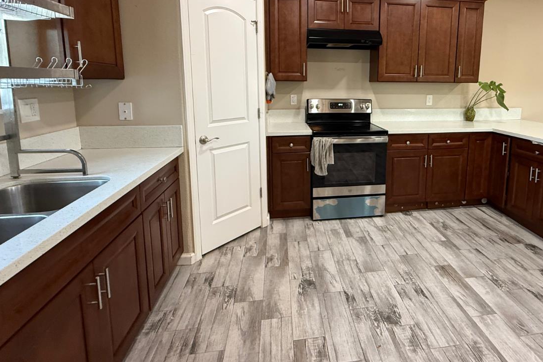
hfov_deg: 82.7
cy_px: 125
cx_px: 332
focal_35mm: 20
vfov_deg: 60.6
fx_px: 302
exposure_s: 1/60
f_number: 2.2
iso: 250
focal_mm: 2.22
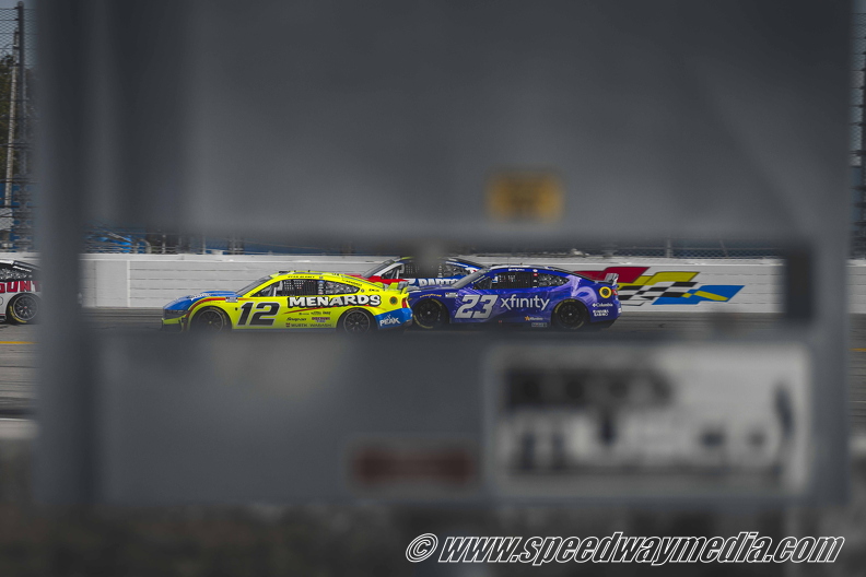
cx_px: 433
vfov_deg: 13.4
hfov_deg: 20.0
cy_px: 288
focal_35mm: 102
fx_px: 2453
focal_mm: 102
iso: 100
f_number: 2.8
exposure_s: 1/1600
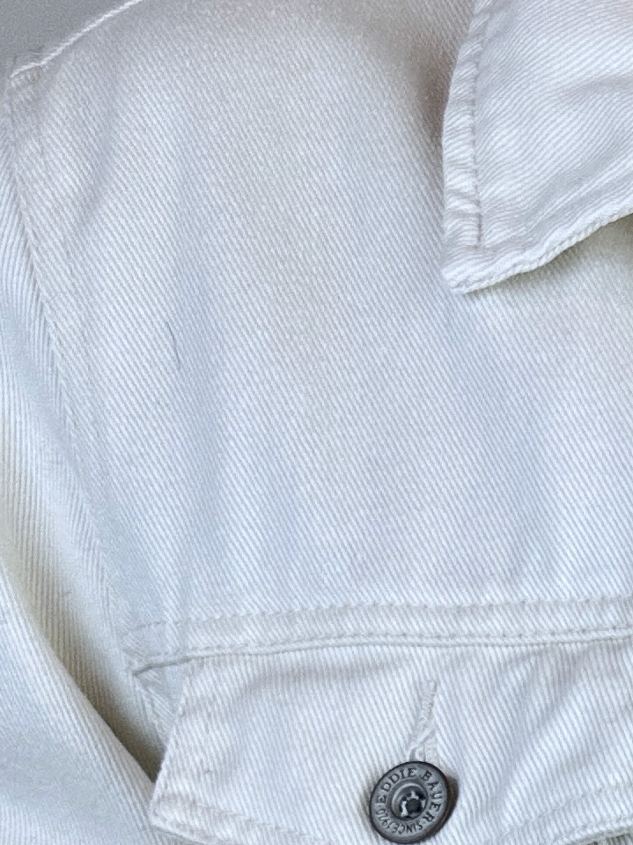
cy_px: 1230
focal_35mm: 86
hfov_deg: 15.8
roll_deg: -1.0
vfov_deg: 20.0
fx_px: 2097
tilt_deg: -6.4
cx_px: 954
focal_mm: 6.86
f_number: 1.78
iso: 80
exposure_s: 1/475
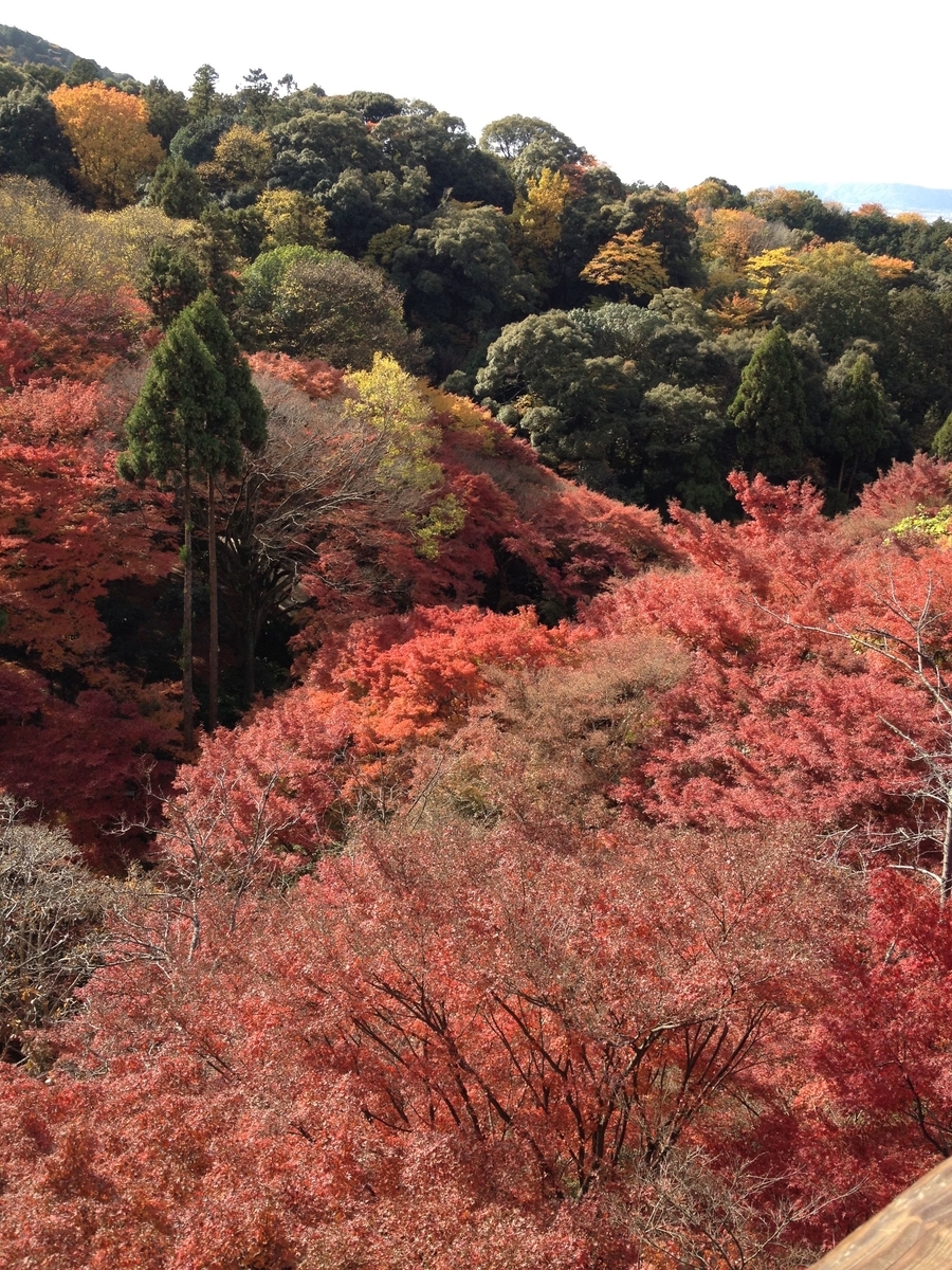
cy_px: 635
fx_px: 1283
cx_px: 476
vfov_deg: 52.6
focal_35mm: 35
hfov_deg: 40.7
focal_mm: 4.28
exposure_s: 1/442
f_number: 2.4
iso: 64
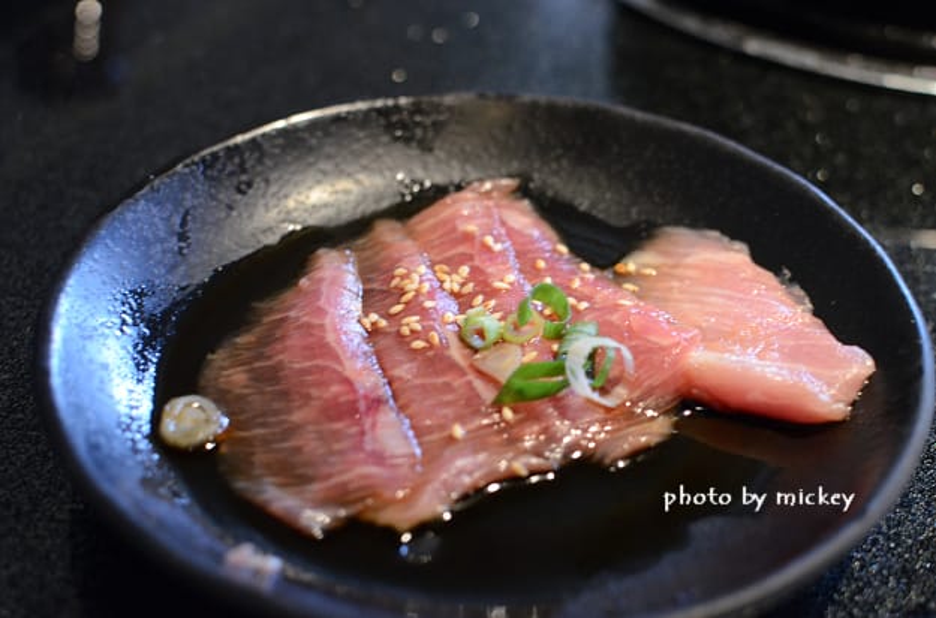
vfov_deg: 25.6
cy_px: 309
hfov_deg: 37.9
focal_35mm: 52
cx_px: 468
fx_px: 1361
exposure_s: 1/15
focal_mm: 35
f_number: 3.5
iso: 2000
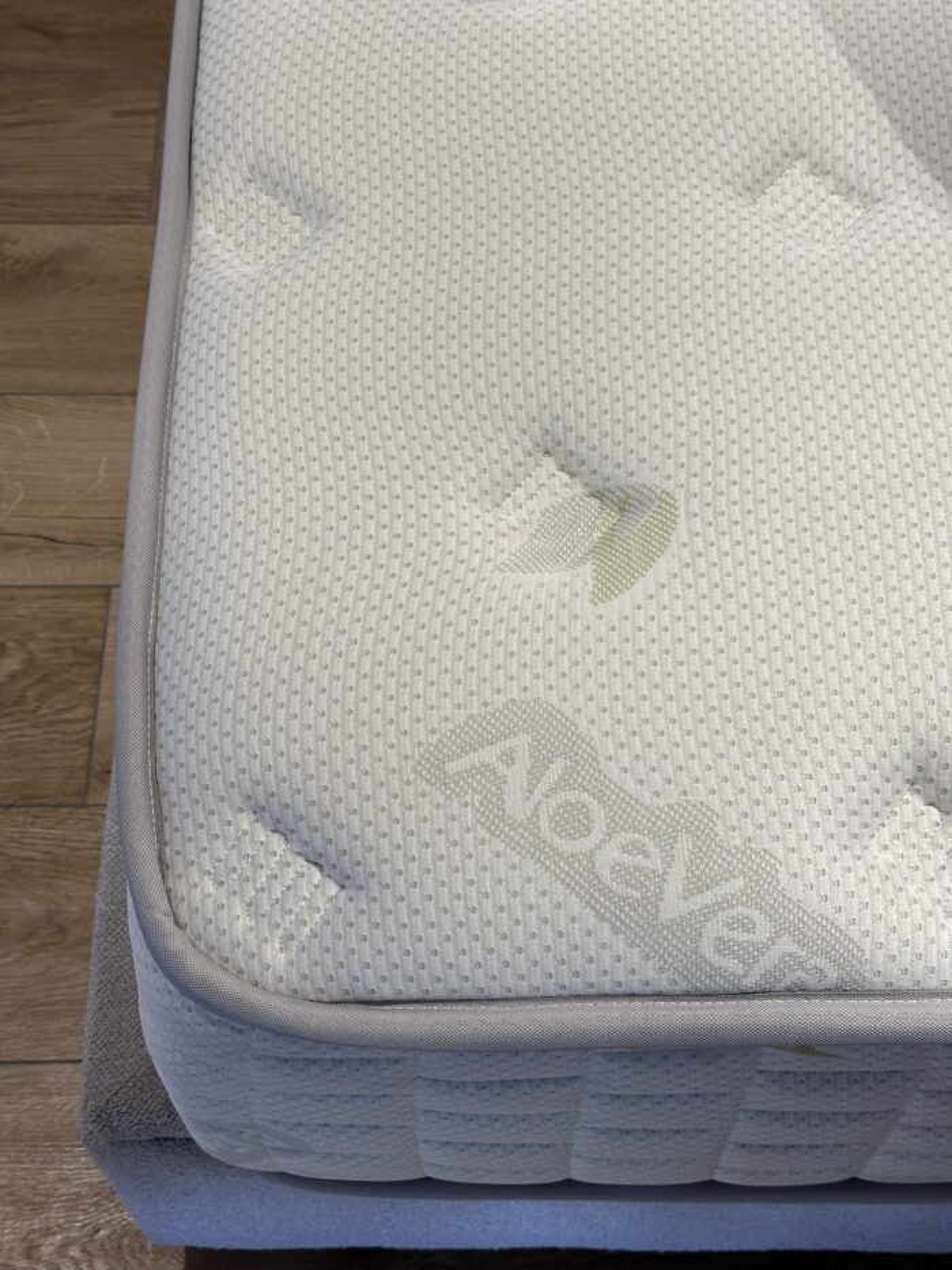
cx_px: 476
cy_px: 635
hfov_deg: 30.3
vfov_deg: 39.7
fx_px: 1760
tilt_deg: -59.3
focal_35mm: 48
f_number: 1.78
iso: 64
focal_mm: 6.86
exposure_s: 1/100
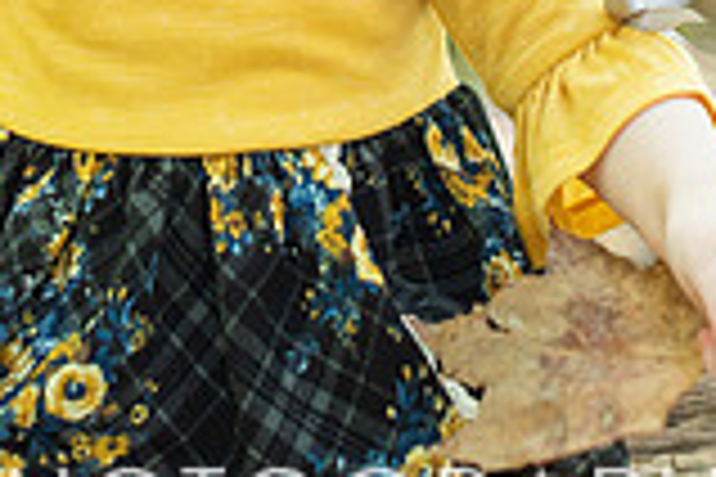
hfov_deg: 11.3
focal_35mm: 182
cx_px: 171
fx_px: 3619
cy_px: -277
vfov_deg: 7.4
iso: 640
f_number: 2.2
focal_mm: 50
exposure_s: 1/320
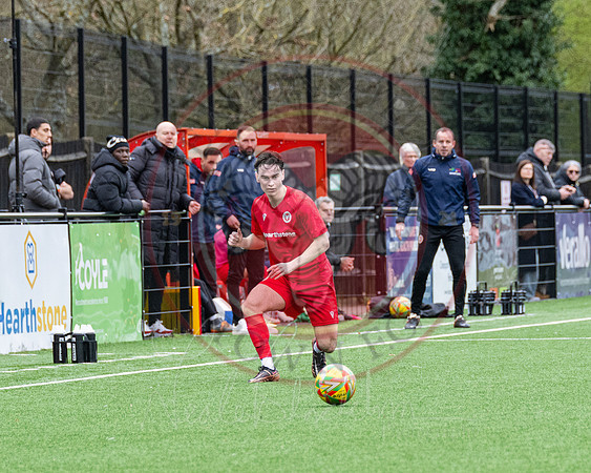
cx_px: 343
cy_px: 219
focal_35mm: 358
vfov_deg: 4.3
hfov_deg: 5.4
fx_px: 6255
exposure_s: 1/1600
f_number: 4
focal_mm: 145
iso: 800
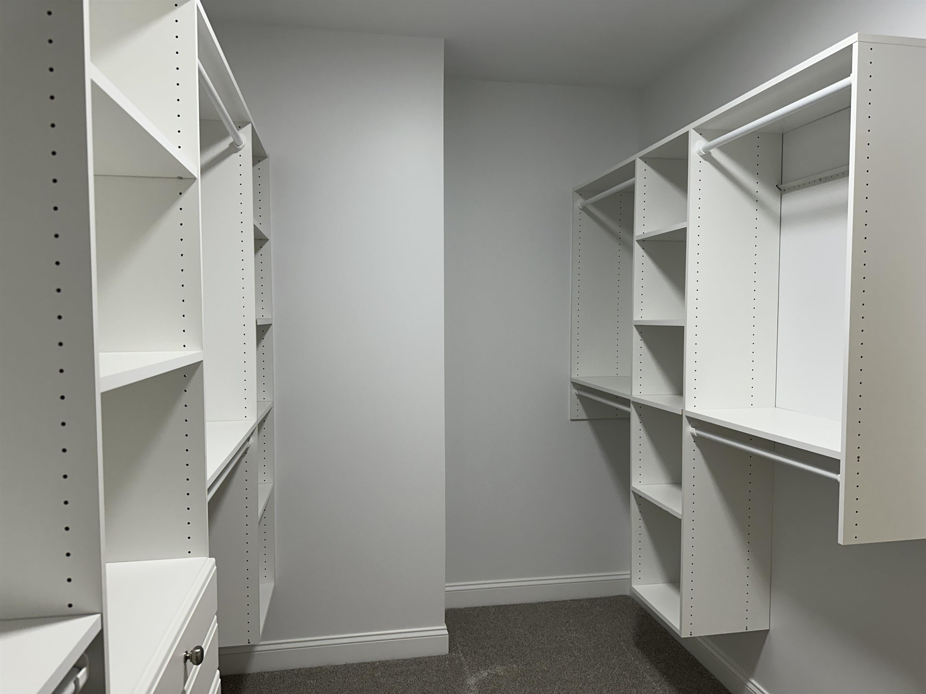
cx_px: 463
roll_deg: +0.2
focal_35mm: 24
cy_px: 347
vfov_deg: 56.8
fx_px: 642
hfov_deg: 71.6
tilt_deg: -3.2
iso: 160
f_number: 1.78
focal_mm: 6.86
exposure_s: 1/120
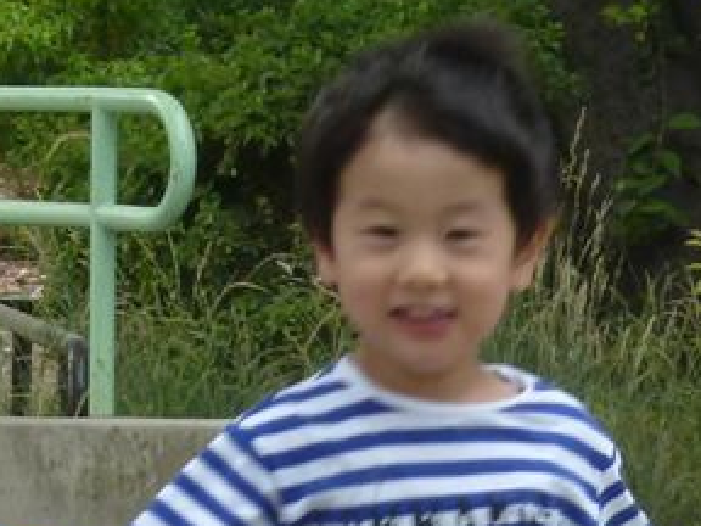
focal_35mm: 333
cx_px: 497
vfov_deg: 4.4
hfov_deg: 5.9
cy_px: 830
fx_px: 6744
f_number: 5.3
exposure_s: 1/60
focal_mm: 13.3
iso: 125
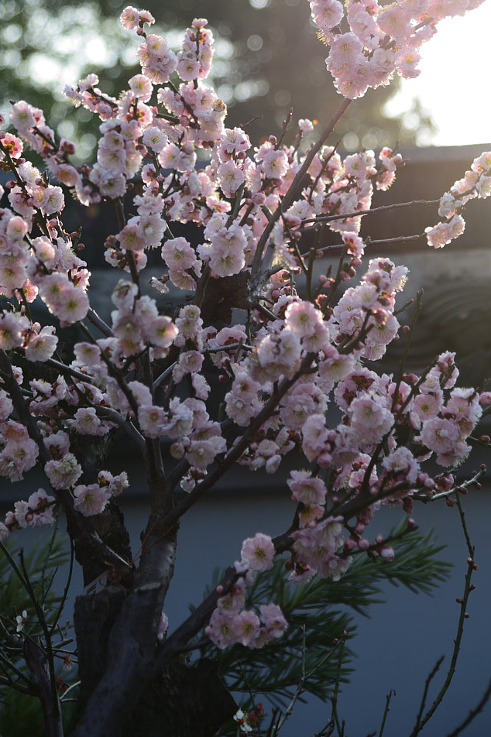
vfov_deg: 18.3
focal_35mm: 111
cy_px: 161
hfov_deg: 12.3
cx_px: 212
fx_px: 2272
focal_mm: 66
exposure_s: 1/200
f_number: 4
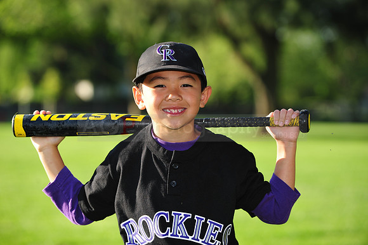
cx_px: 184
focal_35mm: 145
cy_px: 122
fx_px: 1481
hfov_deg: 14.2
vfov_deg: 9.5
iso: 200
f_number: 5
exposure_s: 1/400
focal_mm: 145
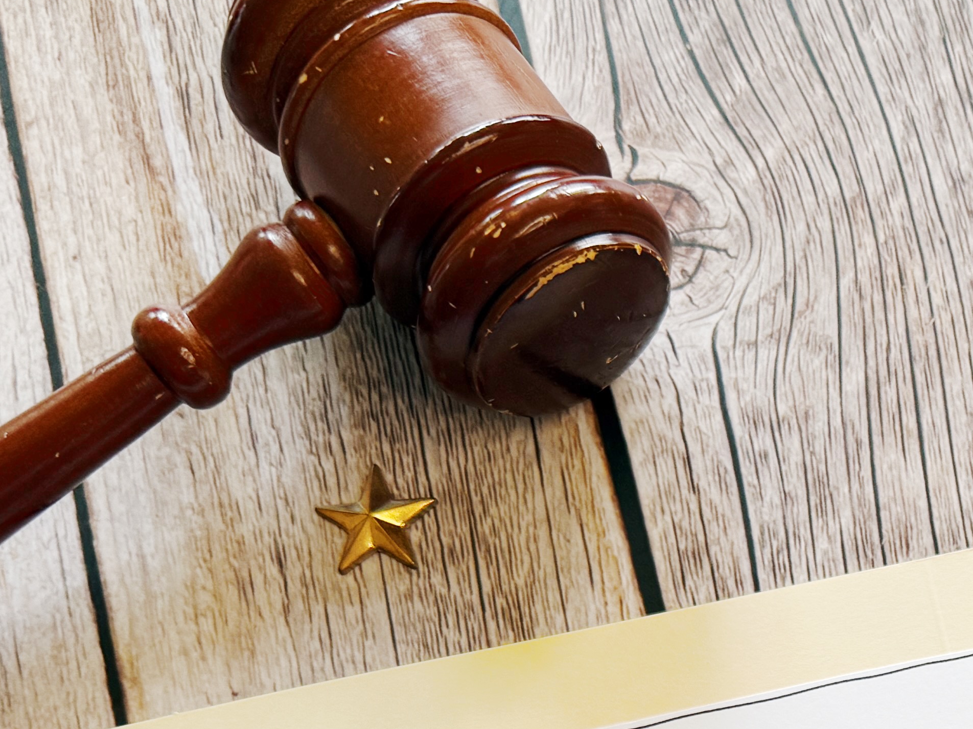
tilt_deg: -77.0
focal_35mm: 72
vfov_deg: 18.6
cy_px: 1021
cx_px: 1156
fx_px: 2024
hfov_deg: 24.6
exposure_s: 1/188
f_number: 1.78
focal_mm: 6.76
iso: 64
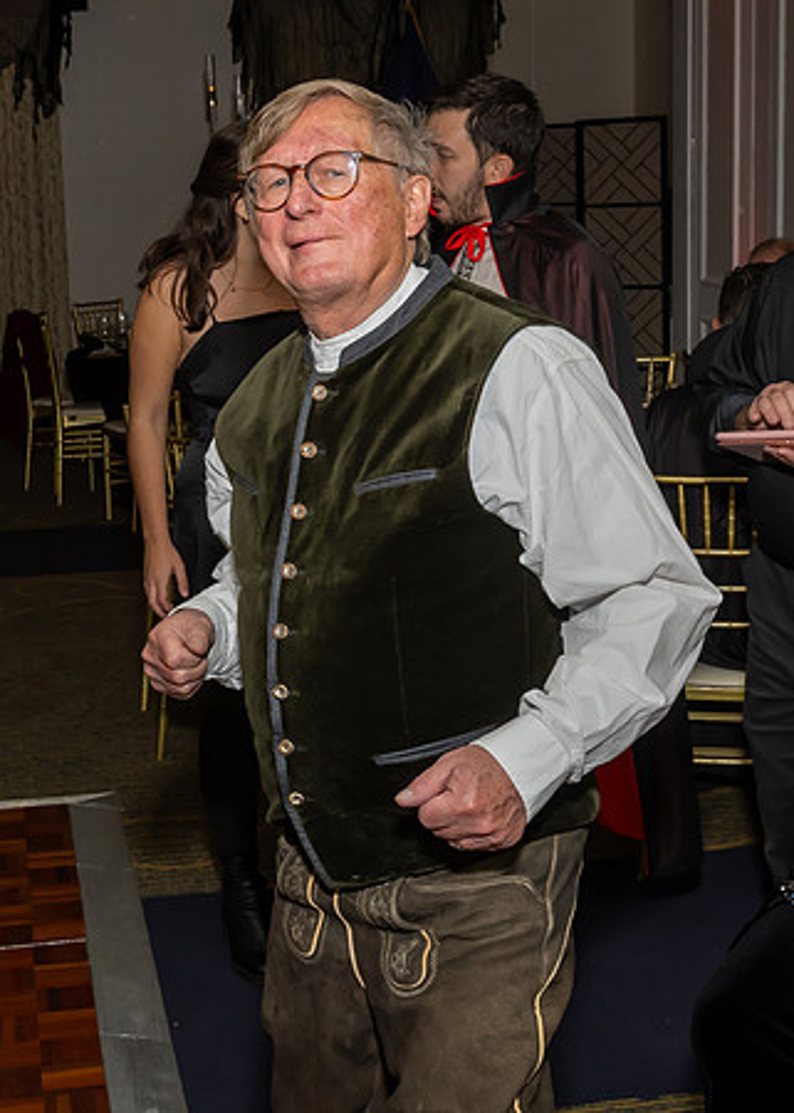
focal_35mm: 60
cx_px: 300
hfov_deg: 23.7
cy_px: 471
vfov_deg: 32.8
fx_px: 1887
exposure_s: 1/250
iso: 640
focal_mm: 22
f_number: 8
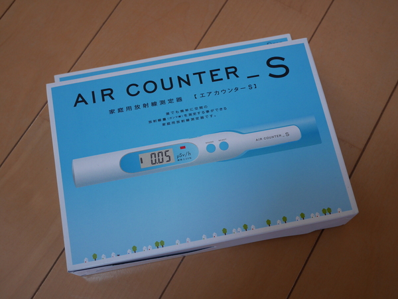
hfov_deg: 41.2
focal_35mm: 46
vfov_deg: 31.6
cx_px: 199
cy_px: 150
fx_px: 529
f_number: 4.9
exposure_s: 1/60
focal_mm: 23
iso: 640
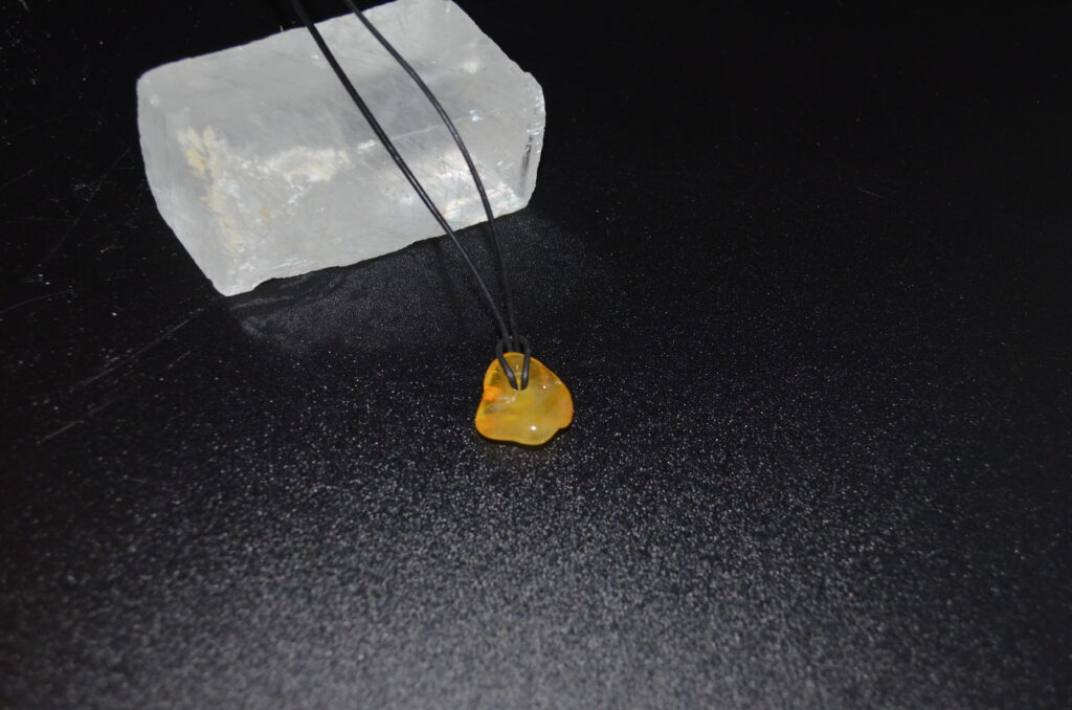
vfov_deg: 27.9
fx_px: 1426
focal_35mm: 48
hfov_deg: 41.2
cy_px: 355
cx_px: 536
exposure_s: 1/60
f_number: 4.8
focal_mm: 32
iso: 1250
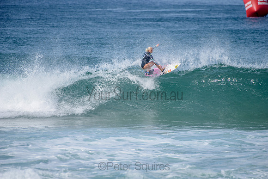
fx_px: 3723
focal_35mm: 500
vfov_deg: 2.8
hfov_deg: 4.1
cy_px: 90
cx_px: 134
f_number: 6.3
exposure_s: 1/2500
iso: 250
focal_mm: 500
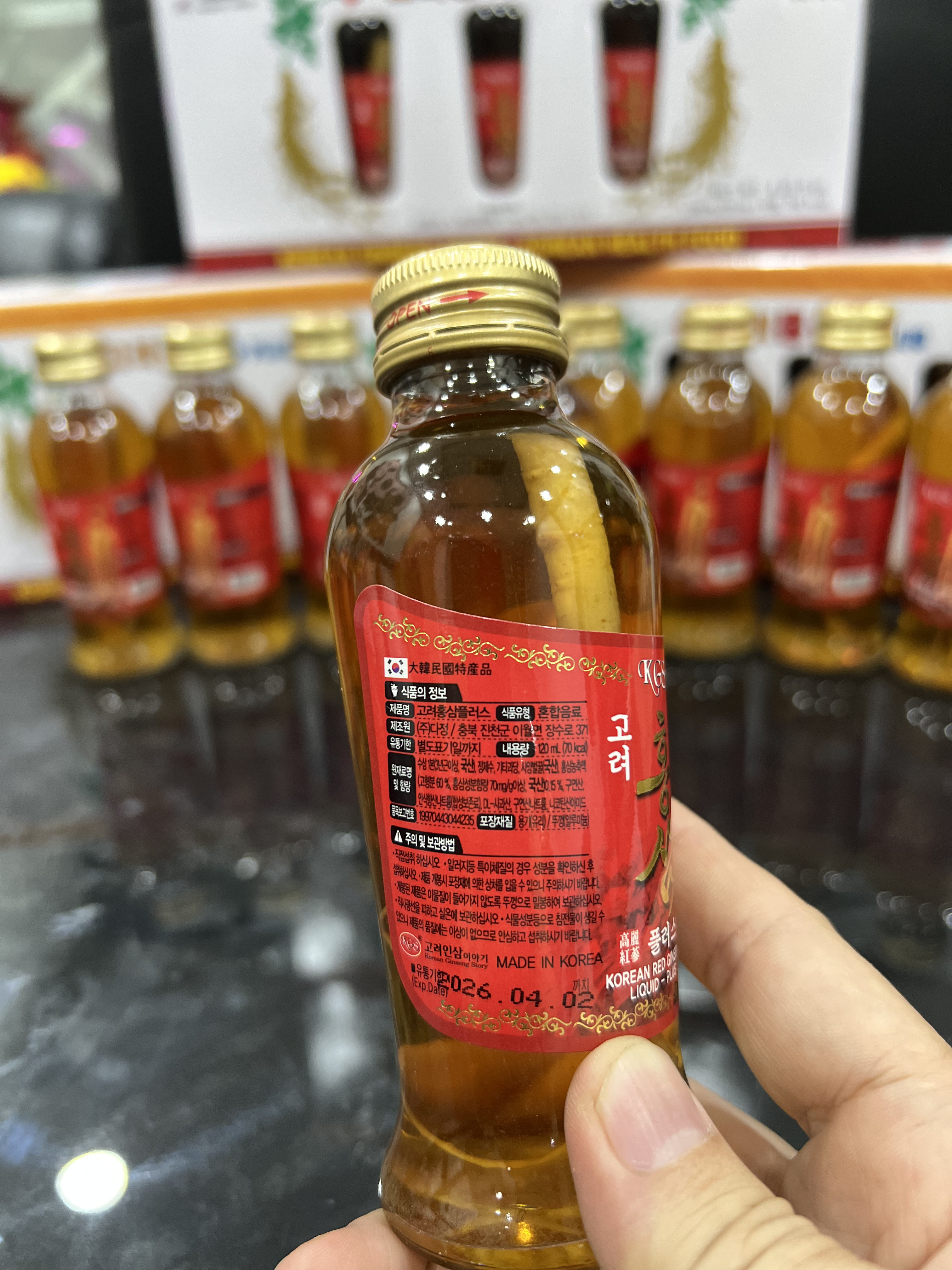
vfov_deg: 67.3
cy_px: 635
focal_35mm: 26
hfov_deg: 53.1
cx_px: 476
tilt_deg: -23.2
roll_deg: +2.6
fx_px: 953
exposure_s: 1/60
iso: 320
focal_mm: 5.7
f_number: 1.5
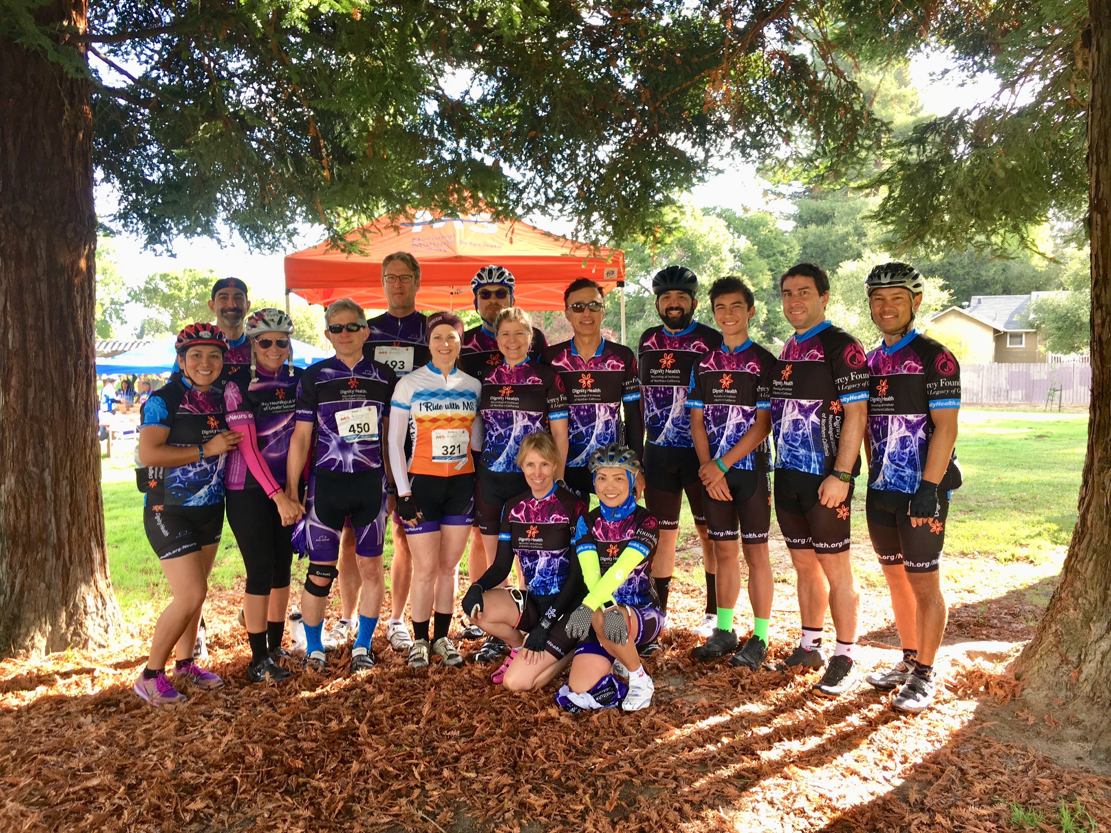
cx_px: 556
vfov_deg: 48.2
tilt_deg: -3.8
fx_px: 931
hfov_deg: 61.7
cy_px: 416
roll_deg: -0.1
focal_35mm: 29
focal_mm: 4.15
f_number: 2.2
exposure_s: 1/60
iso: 25
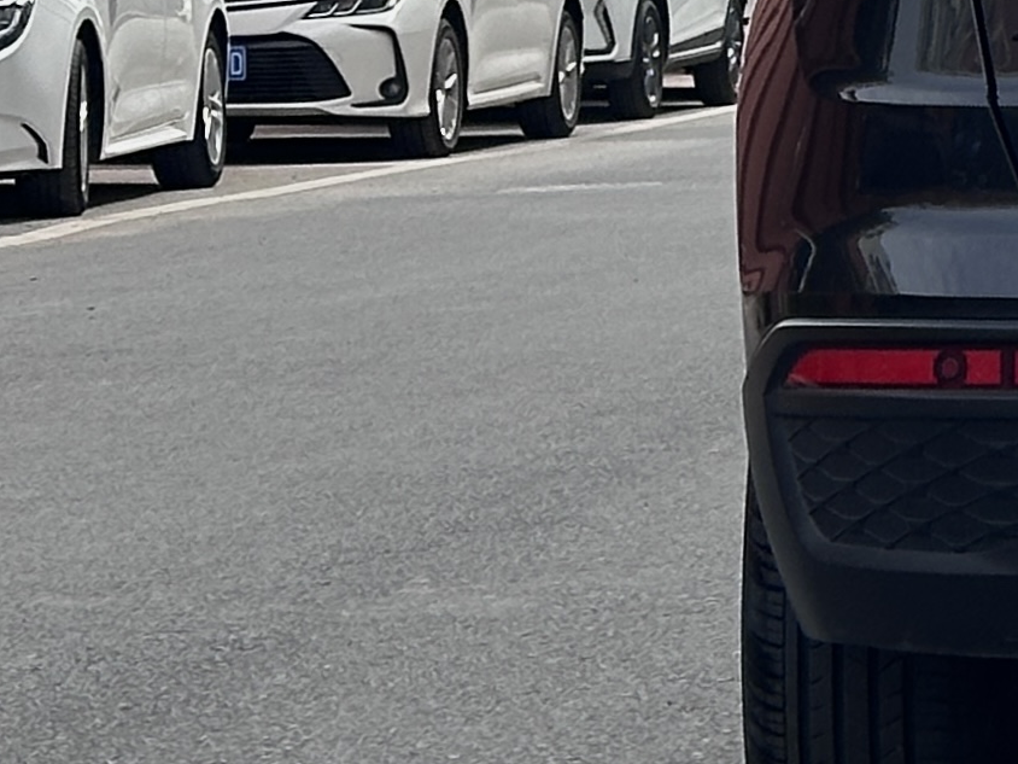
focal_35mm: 167
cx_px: 1661
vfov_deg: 8.9
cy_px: 75
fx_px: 4911
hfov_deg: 11.2
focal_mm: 6.86
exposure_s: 1/4785
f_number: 1.78
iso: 64
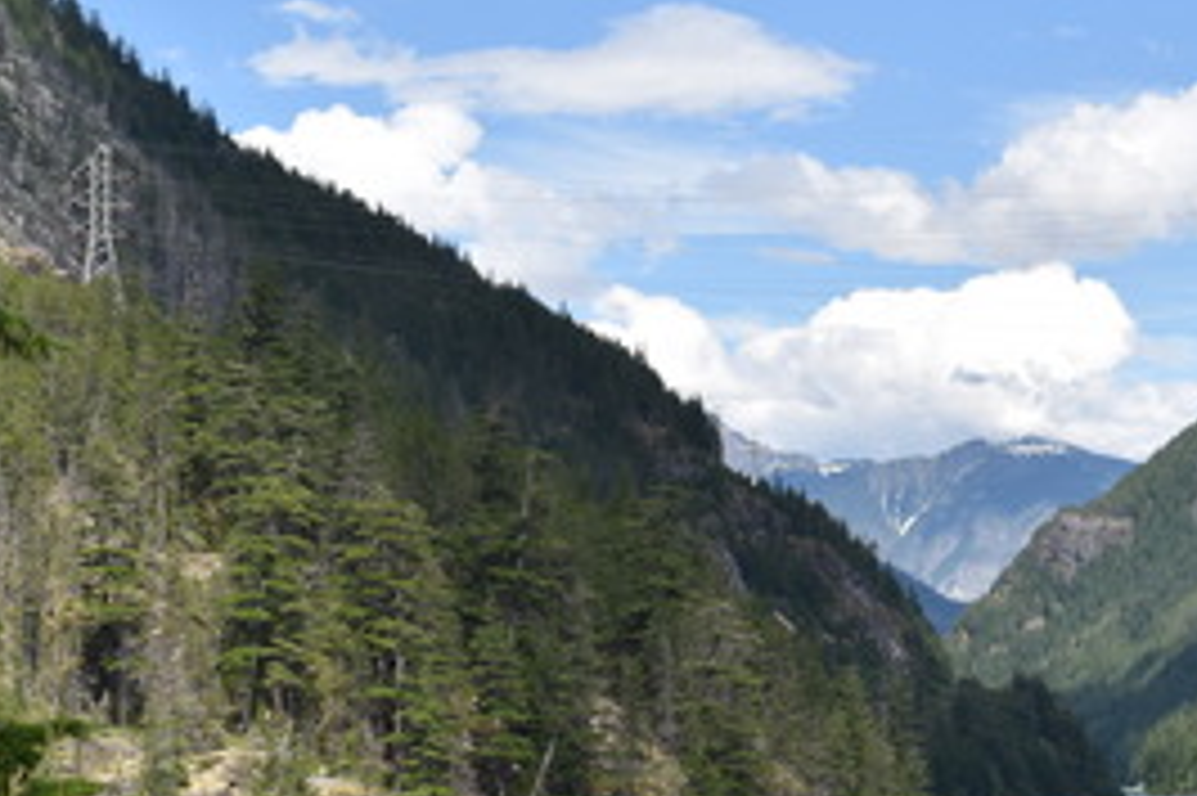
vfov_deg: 13.5
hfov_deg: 19.7
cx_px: 1184
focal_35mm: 101
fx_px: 3356
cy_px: 618
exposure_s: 1/200
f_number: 10
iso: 100
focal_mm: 32
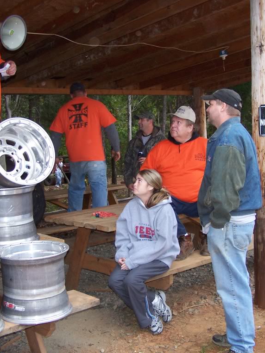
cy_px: 176
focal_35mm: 51
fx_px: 521
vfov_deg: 37.5
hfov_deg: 28.6
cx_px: 133
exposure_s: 1/60
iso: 140
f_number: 2.8
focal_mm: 6.3
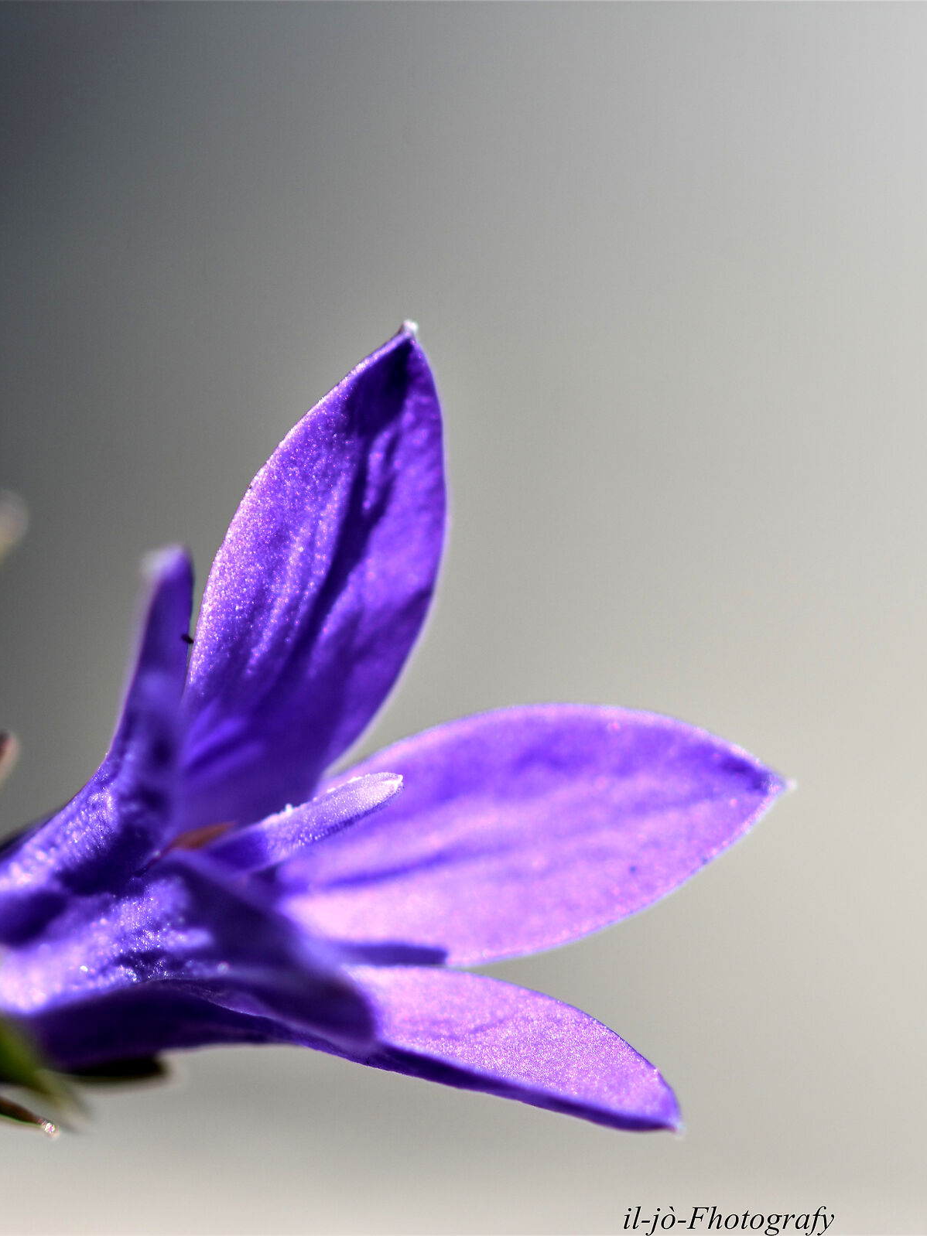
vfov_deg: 4.4
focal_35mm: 455
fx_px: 16251
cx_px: 110
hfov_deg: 3.3
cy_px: 618
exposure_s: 1/250
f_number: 9
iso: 100
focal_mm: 210
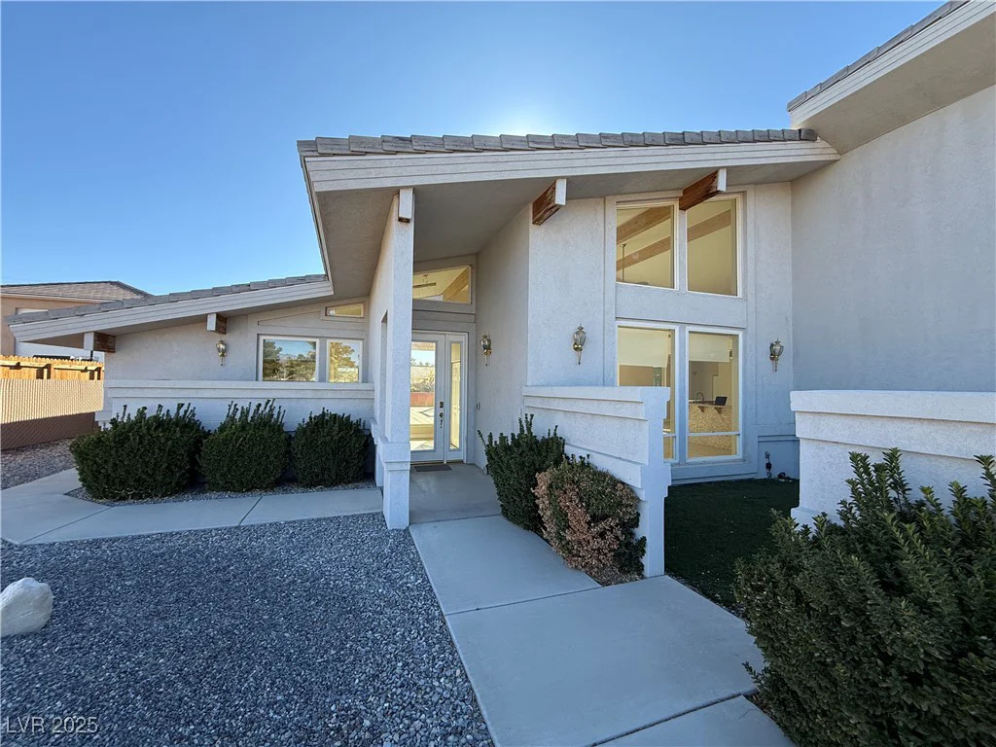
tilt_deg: +2.5
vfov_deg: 85.7
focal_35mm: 14
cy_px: 374
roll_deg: -0.1
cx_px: 498
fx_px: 403
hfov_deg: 102.1
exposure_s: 1/709
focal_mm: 2.22
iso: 64
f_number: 2.2
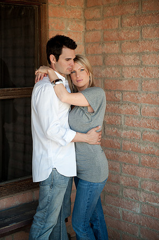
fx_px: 465
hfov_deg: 19.4
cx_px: 80
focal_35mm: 70
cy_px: 120
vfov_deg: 28.9
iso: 200
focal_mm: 70
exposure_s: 1/400
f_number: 2.8
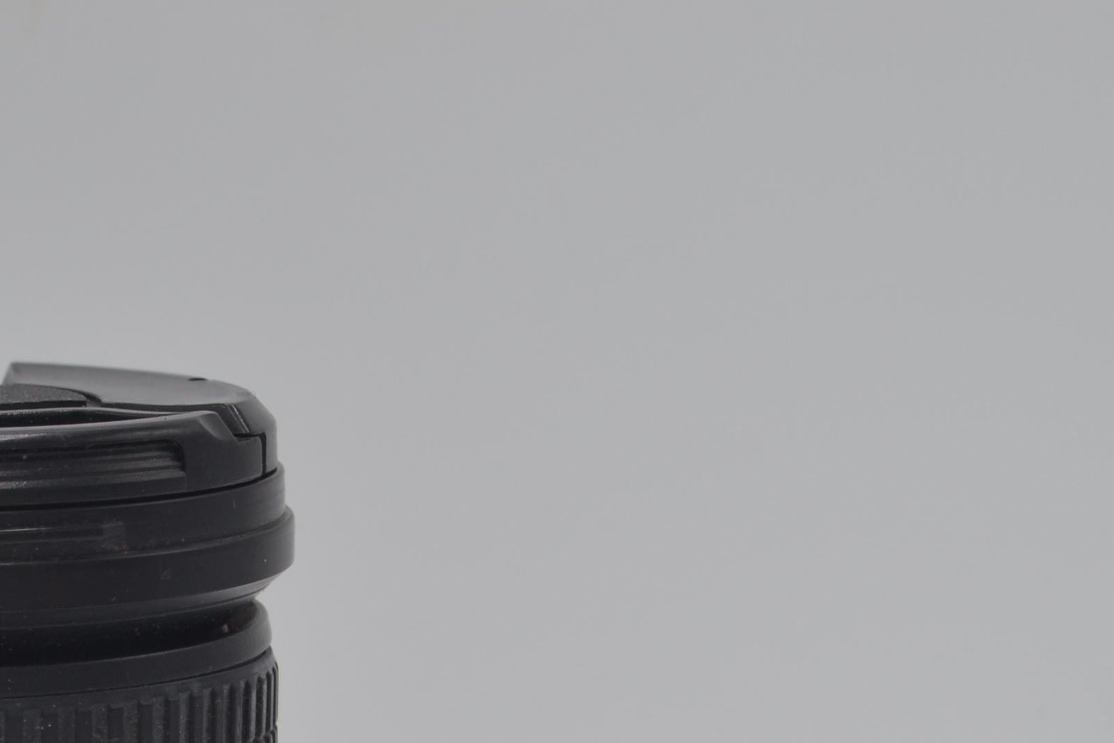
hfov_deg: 14.7
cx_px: -48
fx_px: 4239
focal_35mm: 137
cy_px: 913
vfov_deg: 9.9
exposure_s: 1/125
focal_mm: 32
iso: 110
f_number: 5.6
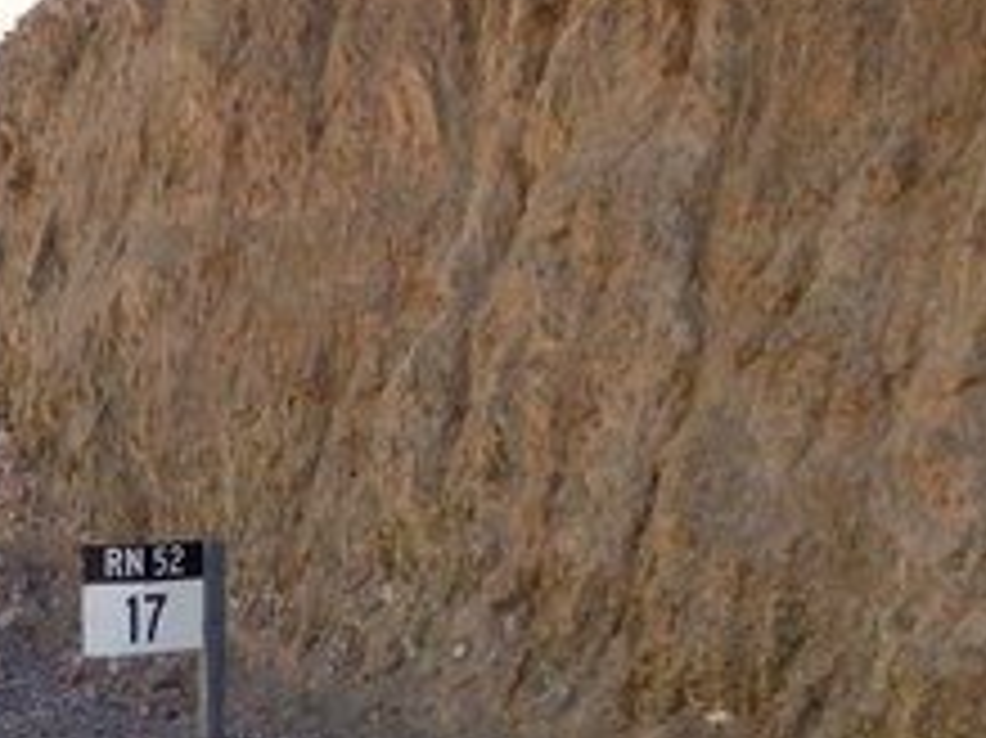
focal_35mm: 64
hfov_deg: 29.6
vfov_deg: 22.0
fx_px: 1822
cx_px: 194
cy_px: 745
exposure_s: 1/400
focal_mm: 5
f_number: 3.9
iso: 320
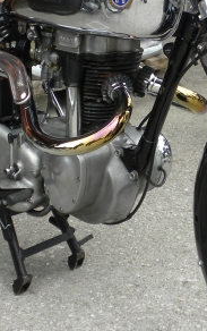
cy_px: 119
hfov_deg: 11.6
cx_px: 121
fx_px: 1018
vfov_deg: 18.4
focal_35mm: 113
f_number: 3.2
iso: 64
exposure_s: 1/68.6
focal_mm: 7.3
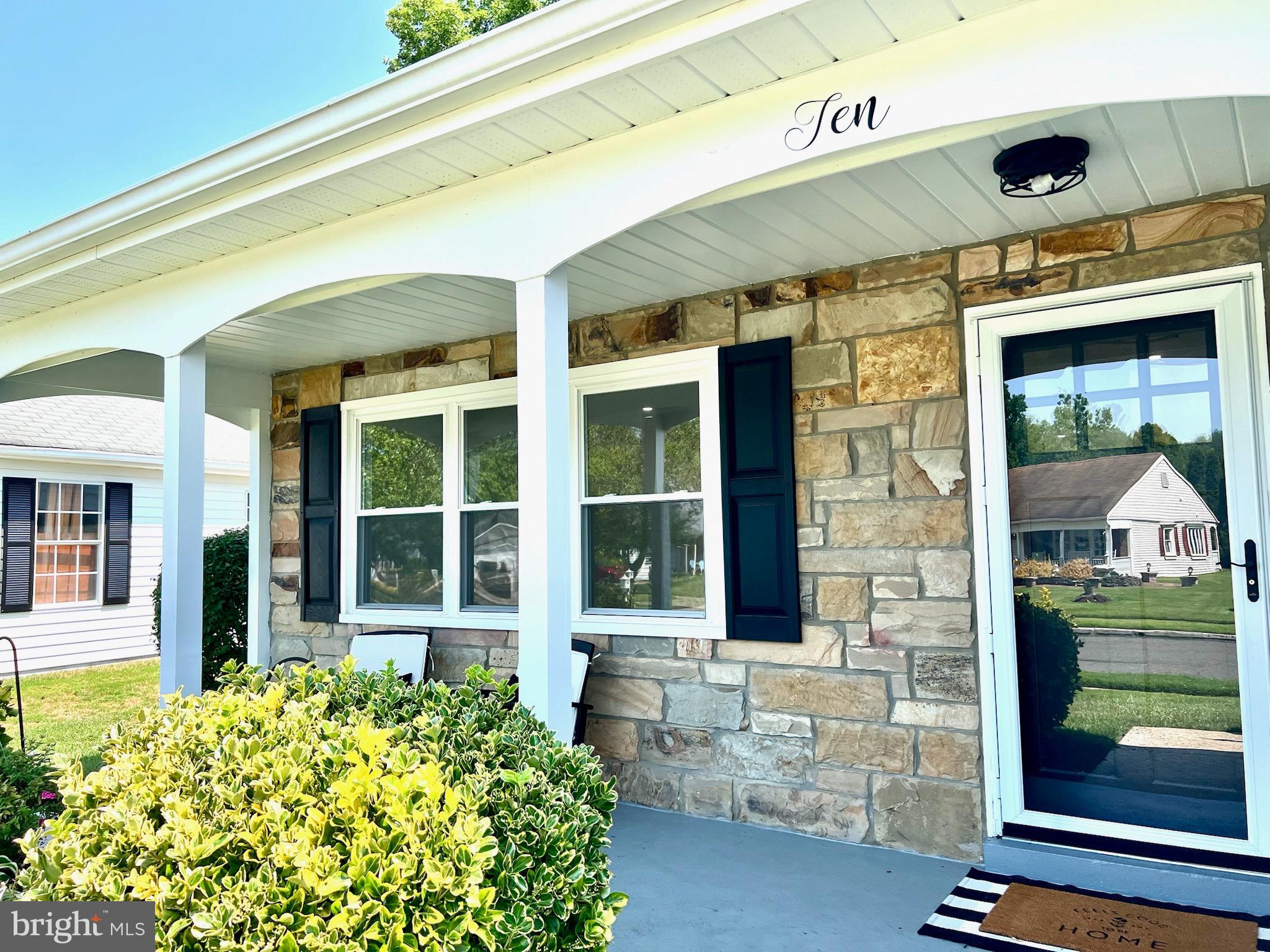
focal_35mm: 26
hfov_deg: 67.3
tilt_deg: +3.8
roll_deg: +0.7
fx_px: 954
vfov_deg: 53.1
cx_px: 635
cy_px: 476
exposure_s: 1/1124
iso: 50
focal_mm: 5.7
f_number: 1.5
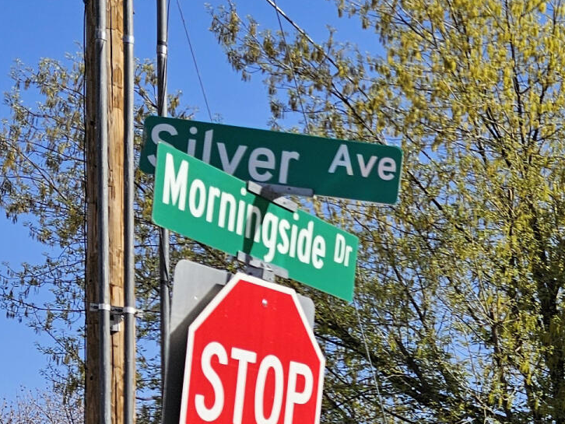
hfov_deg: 16.3
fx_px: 1551
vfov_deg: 14.4
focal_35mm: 95
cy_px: 658
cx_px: 1103
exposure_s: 1/666
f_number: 1.7
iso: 10
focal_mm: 6.3
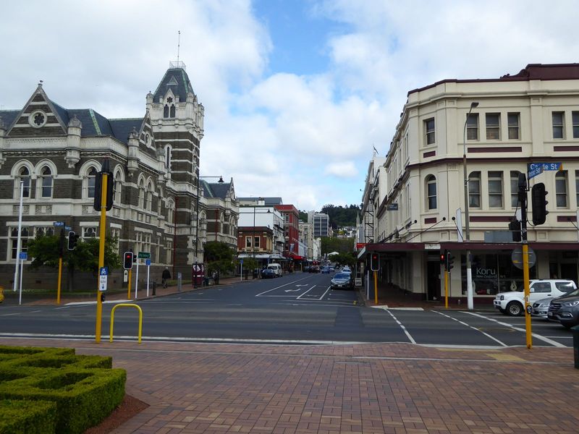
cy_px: 217
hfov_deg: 56.8
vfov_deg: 44.2
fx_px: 535
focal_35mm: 32
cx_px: 290
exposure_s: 1/640
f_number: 3.5
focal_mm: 5.4
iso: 80
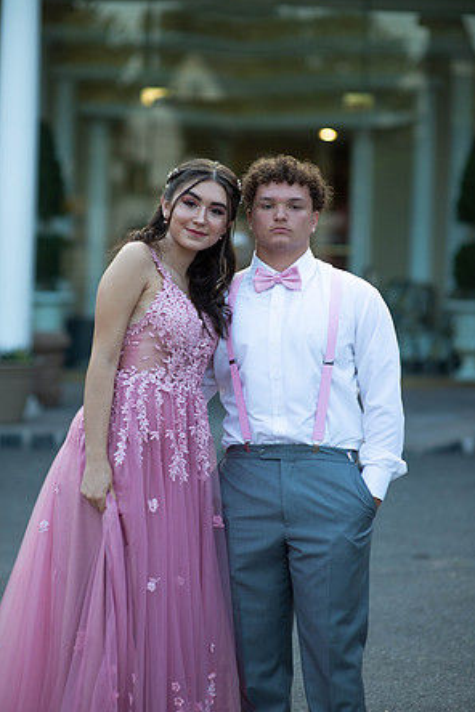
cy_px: 354
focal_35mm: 86
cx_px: 238
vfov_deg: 23.6
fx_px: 1702
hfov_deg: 15.9
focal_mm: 85
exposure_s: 1/1000
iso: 250
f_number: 2
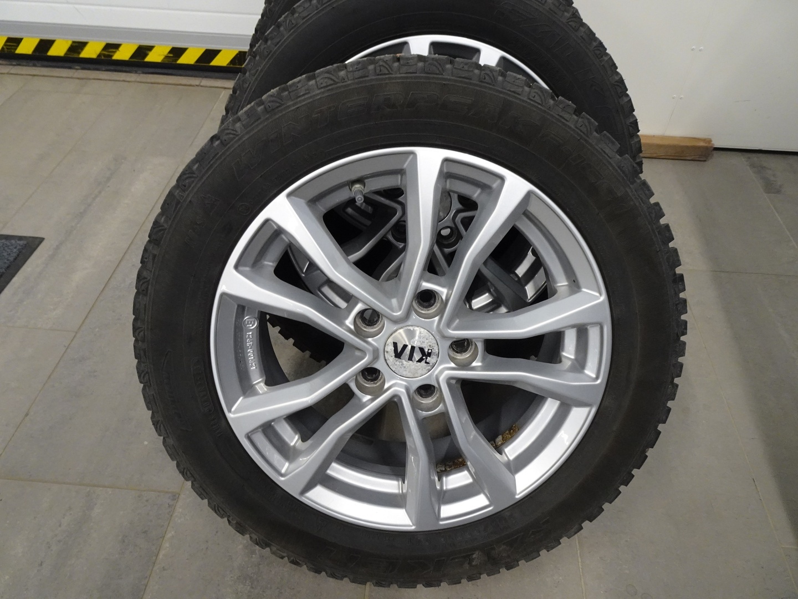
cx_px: 399
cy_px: 300
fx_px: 553
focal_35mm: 24
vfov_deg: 56.8
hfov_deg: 71.6
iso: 400
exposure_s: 1/30
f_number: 3.5
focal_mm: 4.25
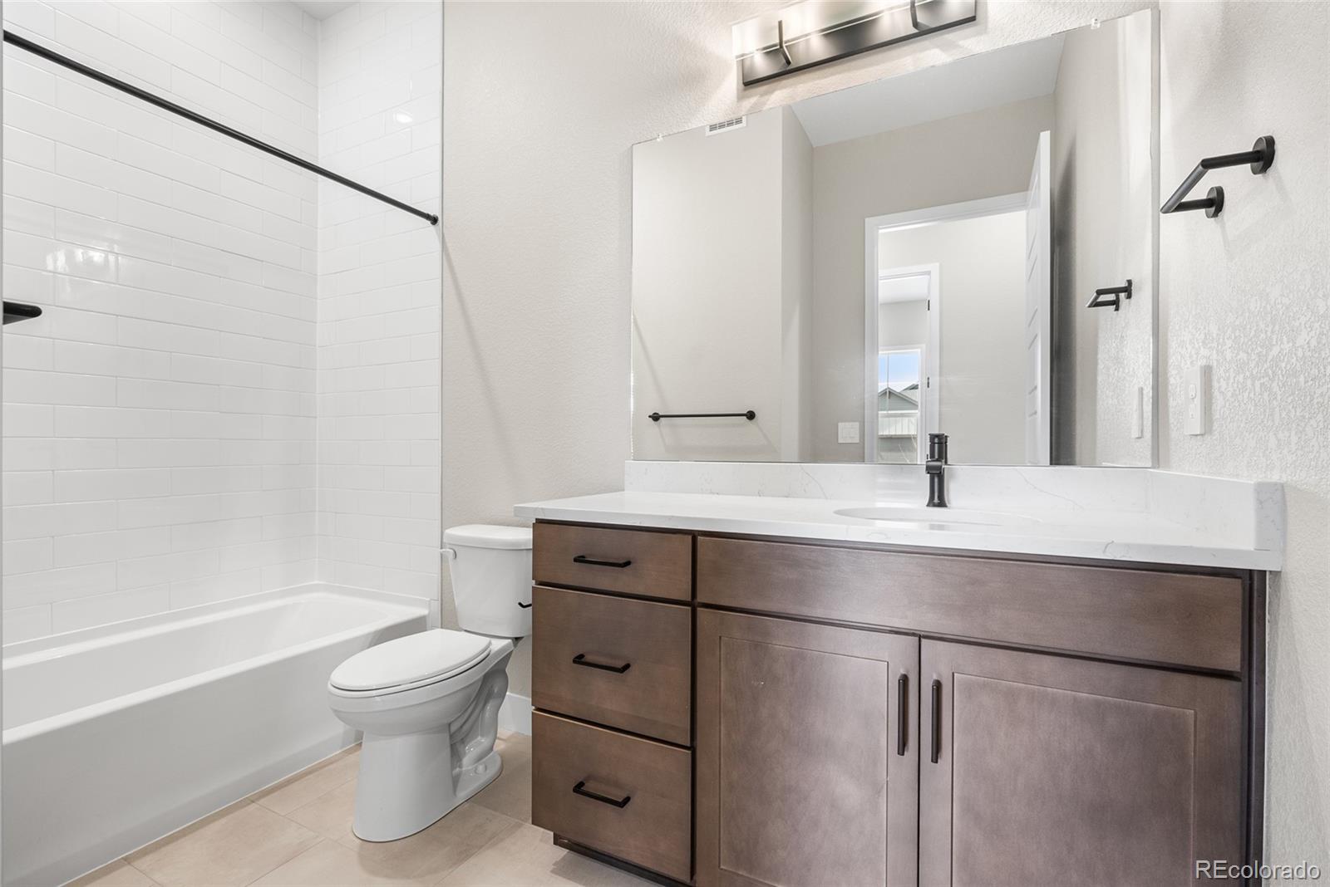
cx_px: 665
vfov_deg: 73.8
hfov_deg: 96.7
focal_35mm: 16
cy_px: 444
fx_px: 591
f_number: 8
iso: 200
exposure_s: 1/100
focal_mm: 16
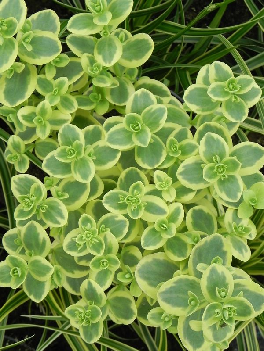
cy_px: 176
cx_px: 132
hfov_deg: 11.5
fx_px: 1312
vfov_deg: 15.3
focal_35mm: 129
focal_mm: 23
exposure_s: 1/200
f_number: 5
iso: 160
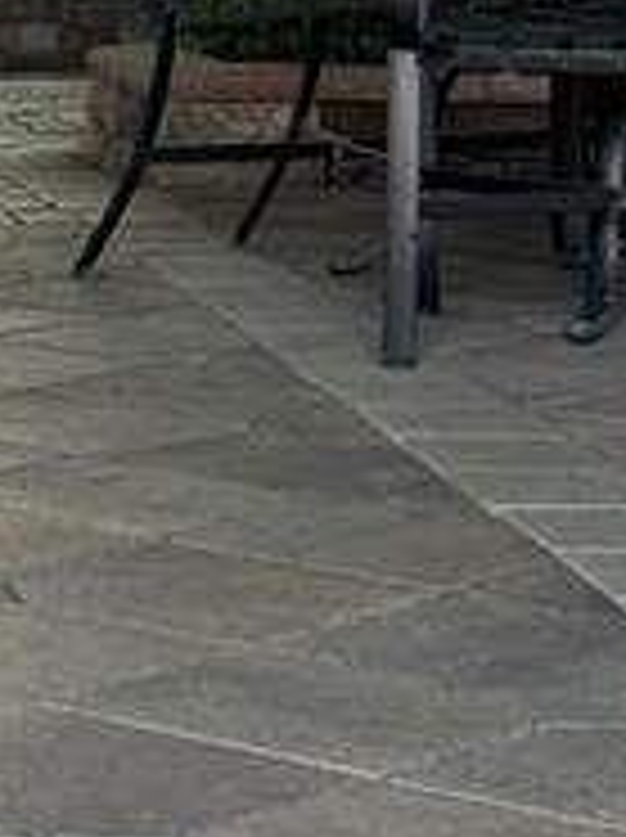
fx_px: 3746
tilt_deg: -0.9
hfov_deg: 9.0
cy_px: -90
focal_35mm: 155
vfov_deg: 12.5
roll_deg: +0.7
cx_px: -612
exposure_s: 1/181
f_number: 1.78
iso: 80
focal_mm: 6.76
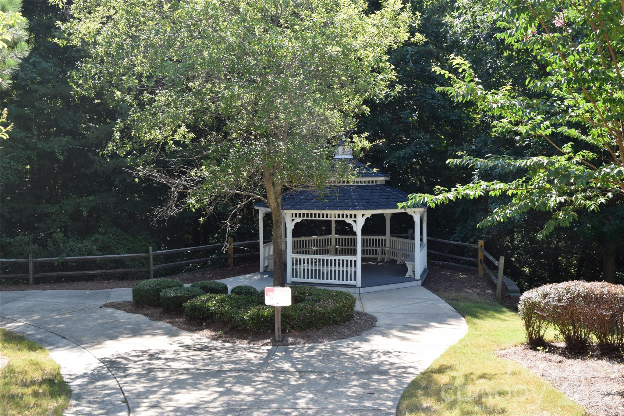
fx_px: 572
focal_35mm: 33
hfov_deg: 57.2
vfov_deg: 40.0
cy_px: 208
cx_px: 312
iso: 100
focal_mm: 22
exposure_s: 1/80
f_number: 5.6
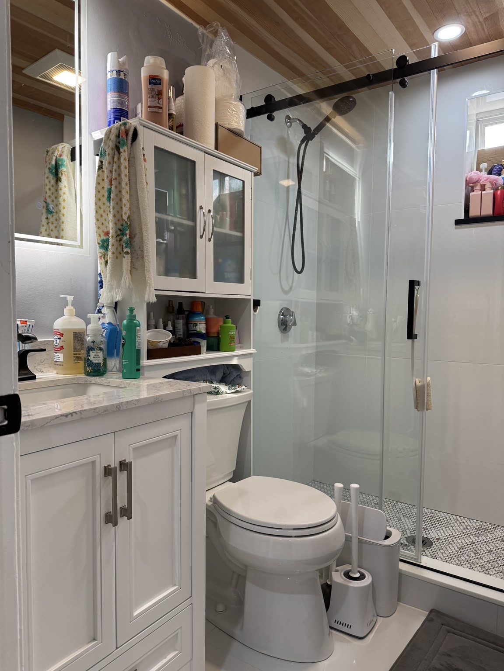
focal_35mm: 24
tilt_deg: -4.2
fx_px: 466
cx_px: 252
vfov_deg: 71.6
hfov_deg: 56.8
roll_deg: -0.9
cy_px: 336
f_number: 1.78
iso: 100
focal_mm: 6.76
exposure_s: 1/120
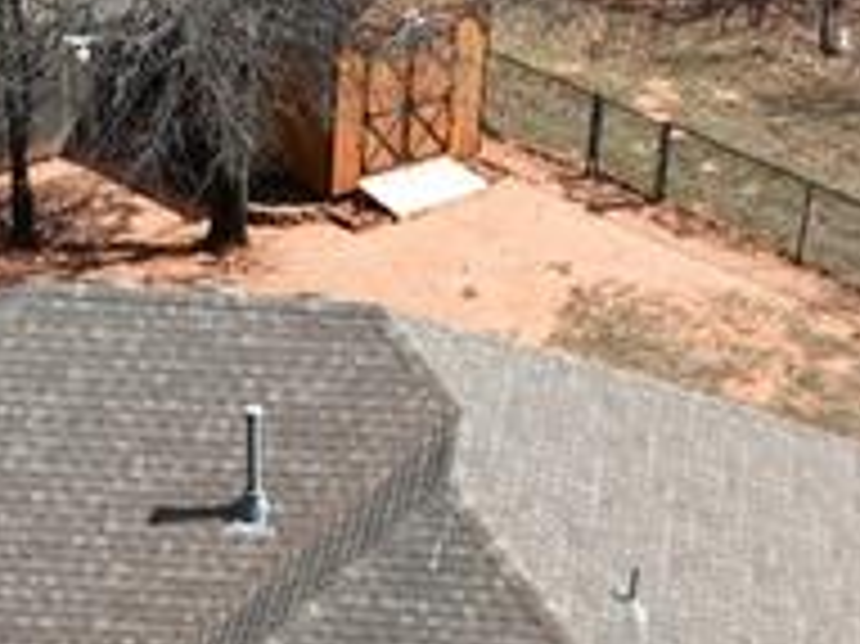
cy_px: 1626
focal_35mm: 129
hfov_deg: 15.1
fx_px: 3203
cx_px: 104
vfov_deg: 9.9
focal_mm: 12.29
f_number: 2.8
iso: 100
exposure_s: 1/1250
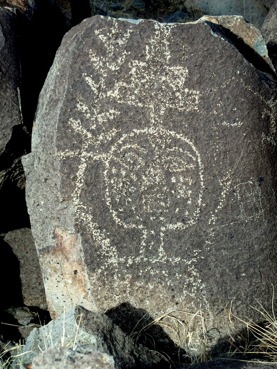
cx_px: 138
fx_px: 1259
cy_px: 184
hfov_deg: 12.6
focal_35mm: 118
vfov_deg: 16.7
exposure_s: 1/320
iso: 125
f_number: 5.5
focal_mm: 21.2
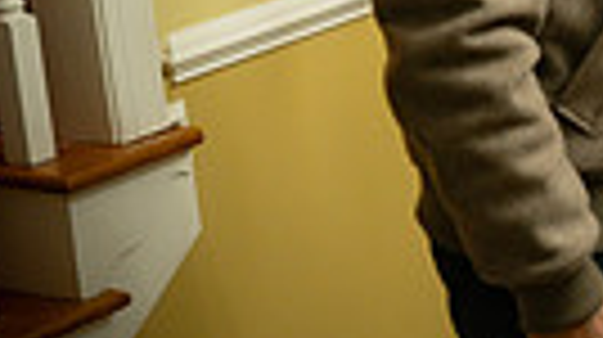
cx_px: 1202
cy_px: -52
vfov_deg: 10.9
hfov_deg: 15.6
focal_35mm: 109
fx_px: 1741
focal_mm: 24
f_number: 2.8
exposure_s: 1/100
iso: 1600
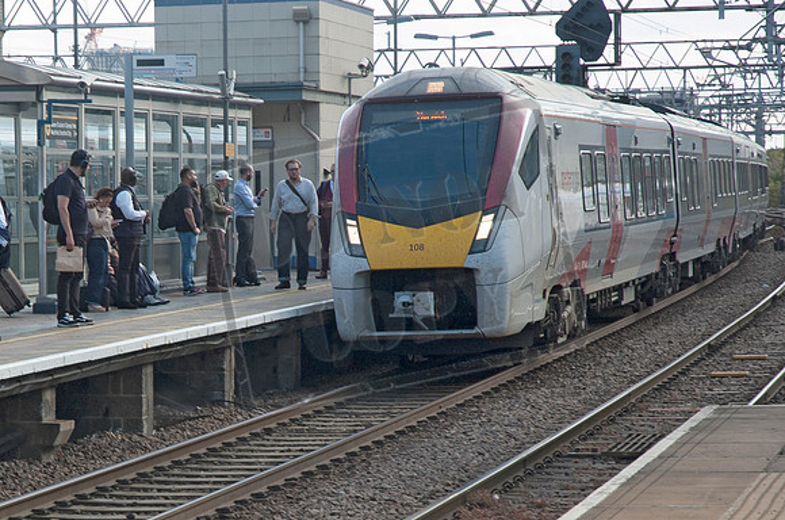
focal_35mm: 93
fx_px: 2023
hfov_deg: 22.0
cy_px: 260
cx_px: 392
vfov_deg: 14.6
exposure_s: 1/320
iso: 400
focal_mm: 62
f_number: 4.5
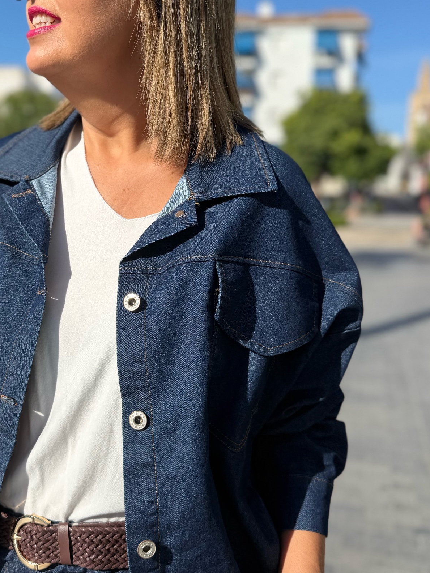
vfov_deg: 50.1
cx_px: 131
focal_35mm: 37
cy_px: 258
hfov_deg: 38.1
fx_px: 613
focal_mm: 6.76
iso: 80
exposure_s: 1/4975
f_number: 1.78
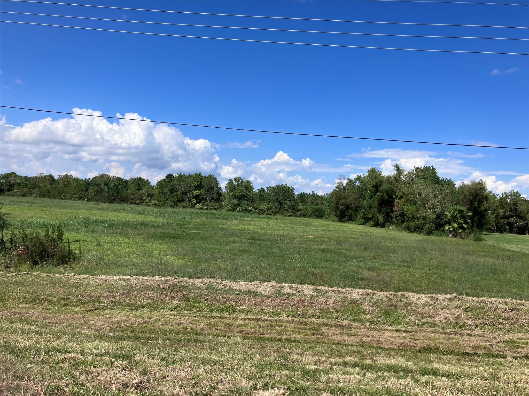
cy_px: 198
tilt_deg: +1.1
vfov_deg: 49.7
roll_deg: -3.0
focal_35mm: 28
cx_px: 264
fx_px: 428
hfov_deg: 63.4
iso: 32
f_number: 1.8
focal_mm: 3.99
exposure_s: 1/2703
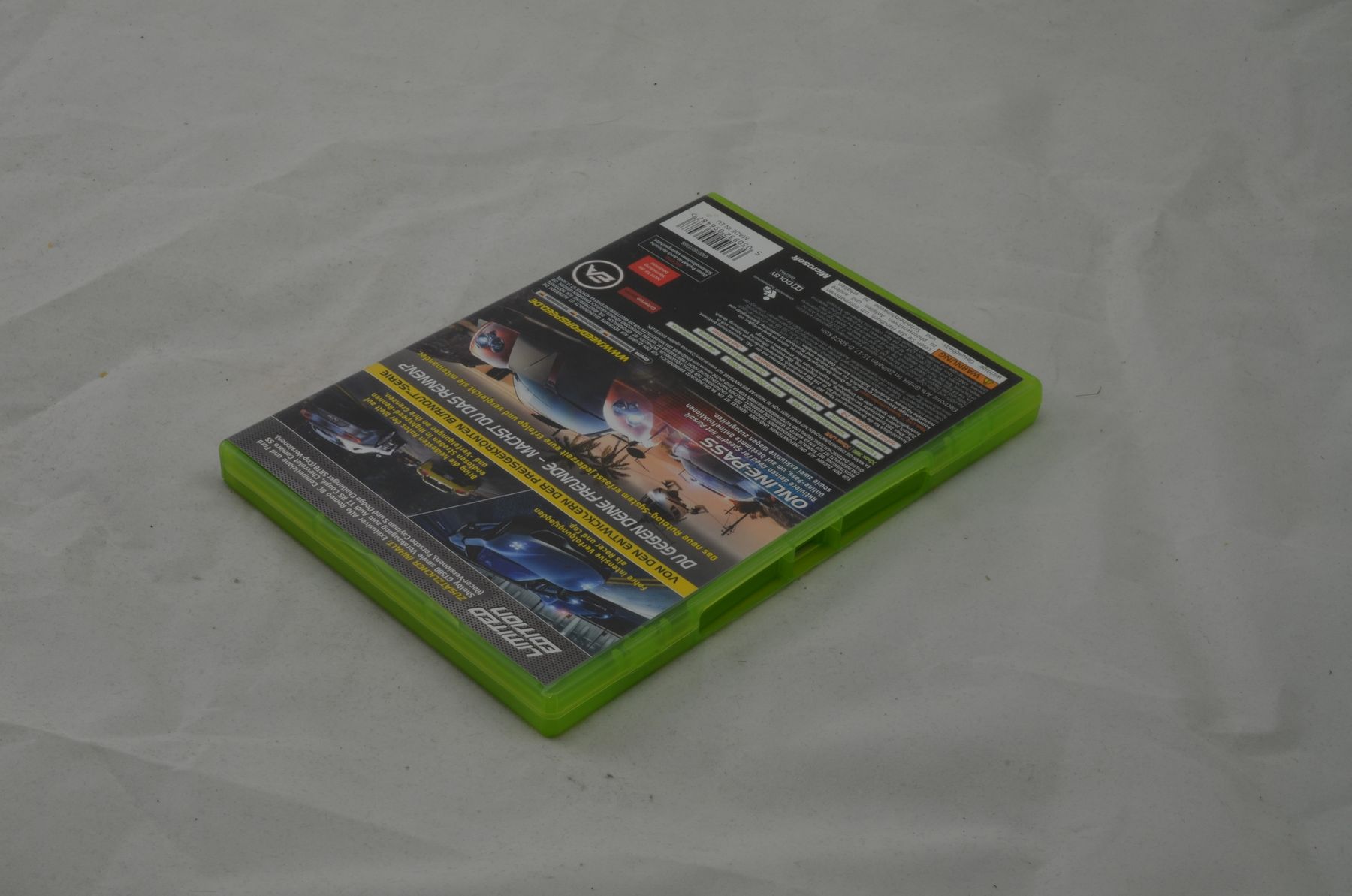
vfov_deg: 22.5
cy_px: 448
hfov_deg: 33.5
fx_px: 2249
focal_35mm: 60
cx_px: 676
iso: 100
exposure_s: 1/3
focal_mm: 40
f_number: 20
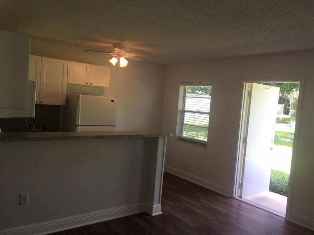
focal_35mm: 29
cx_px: 157
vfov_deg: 48.2
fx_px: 263
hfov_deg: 61.7
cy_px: 118
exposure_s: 1/120
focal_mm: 4.15
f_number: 2.2
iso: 40
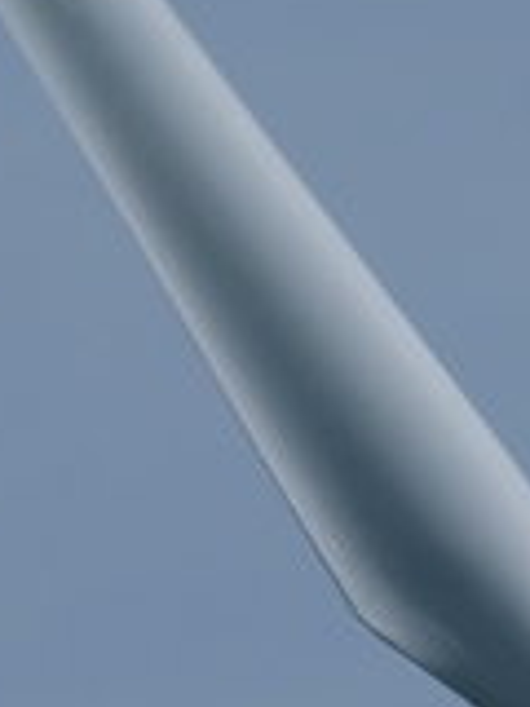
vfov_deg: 1.8
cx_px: 817
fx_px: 22027
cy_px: 888
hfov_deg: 1.4
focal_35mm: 1079
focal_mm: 100
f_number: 14
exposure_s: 1/450
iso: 200
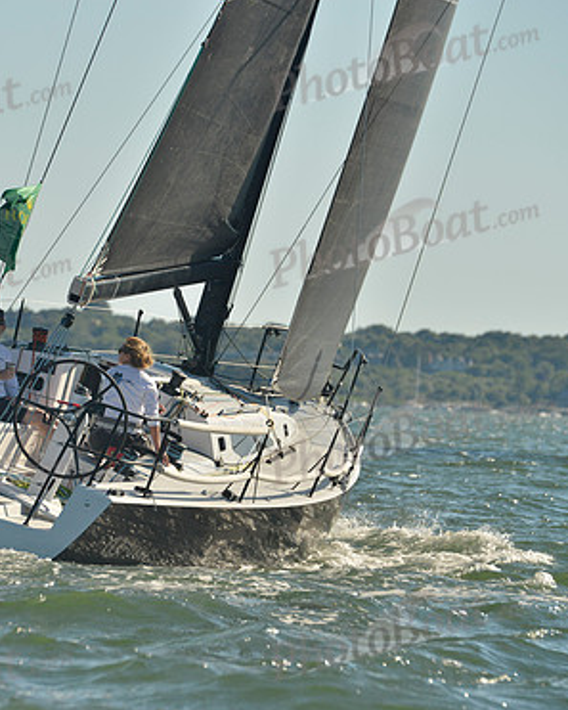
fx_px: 5860
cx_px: 172
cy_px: 365
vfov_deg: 6.9
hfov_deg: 5.5
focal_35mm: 279
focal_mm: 190
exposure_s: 1/1250
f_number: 7.1
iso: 400
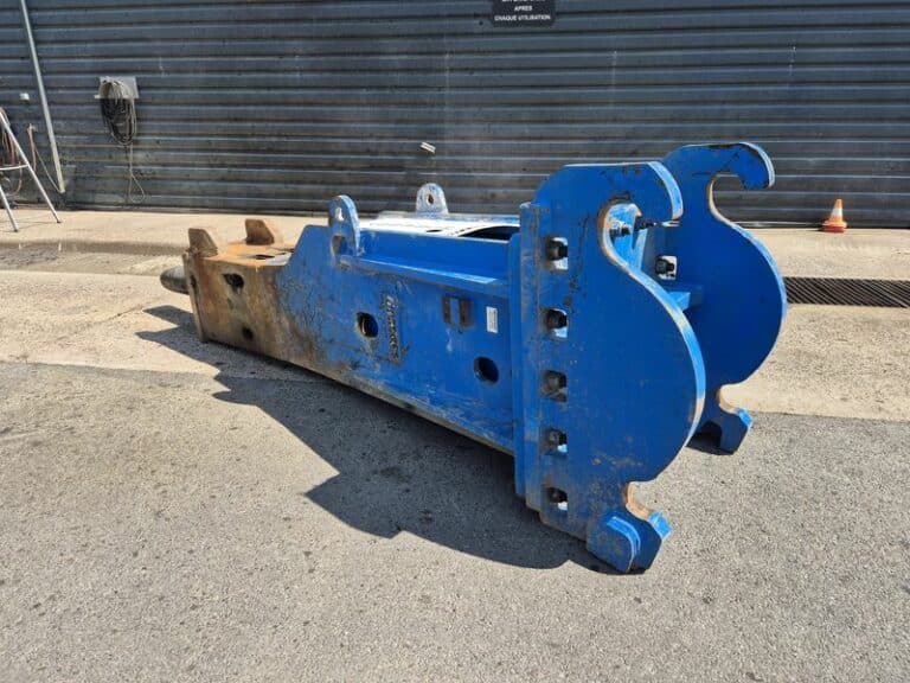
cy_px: 342
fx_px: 605
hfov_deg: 73.9
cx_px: 455
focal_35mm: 23
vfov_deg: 58.9
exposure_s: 1/1112
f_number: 1.8
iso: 25
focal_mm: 5.4
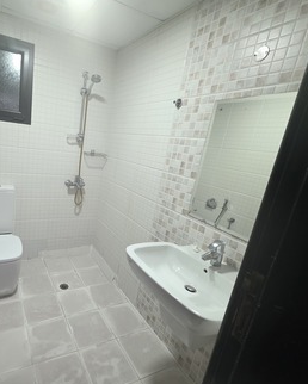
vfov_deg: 86.3
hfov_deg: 70.9
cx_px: 94
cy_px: 195
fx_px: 205
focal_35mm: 18
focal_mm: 2.2
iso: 250
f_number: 1.9
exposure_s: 1/50
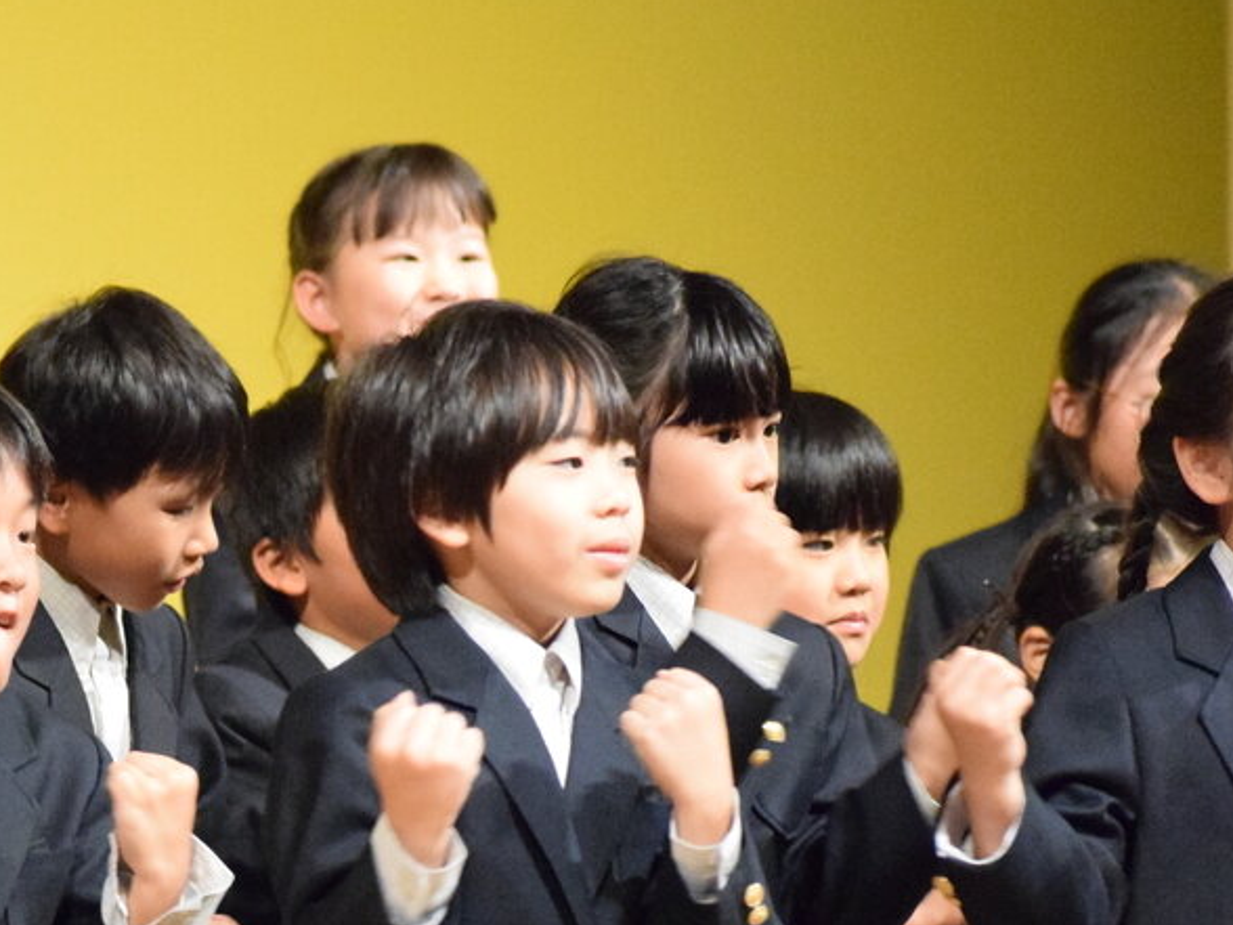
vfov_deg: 3.5
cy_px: 900
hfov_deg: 4.6
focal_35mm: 430
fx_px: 15316
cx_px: 131
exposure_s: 1/200
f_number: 4.8
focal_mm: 130
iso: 9000
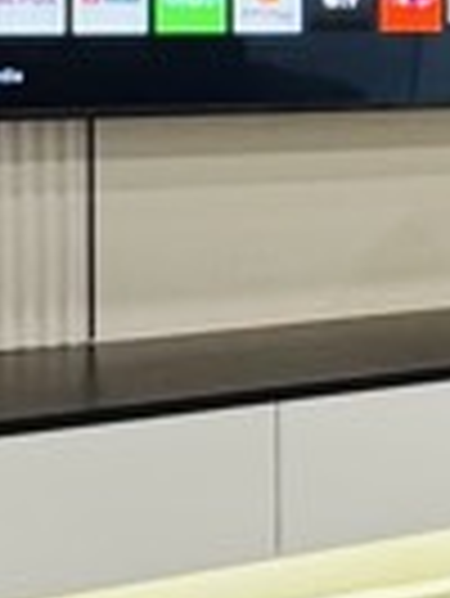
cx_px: 783
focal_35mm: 108
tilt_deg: -1.7
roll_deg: -0.7
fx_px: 1869
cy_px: 67
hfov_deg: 12.6
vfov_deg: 17.9
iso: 400
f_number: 2.2
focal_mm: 2.22
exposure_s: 1/50
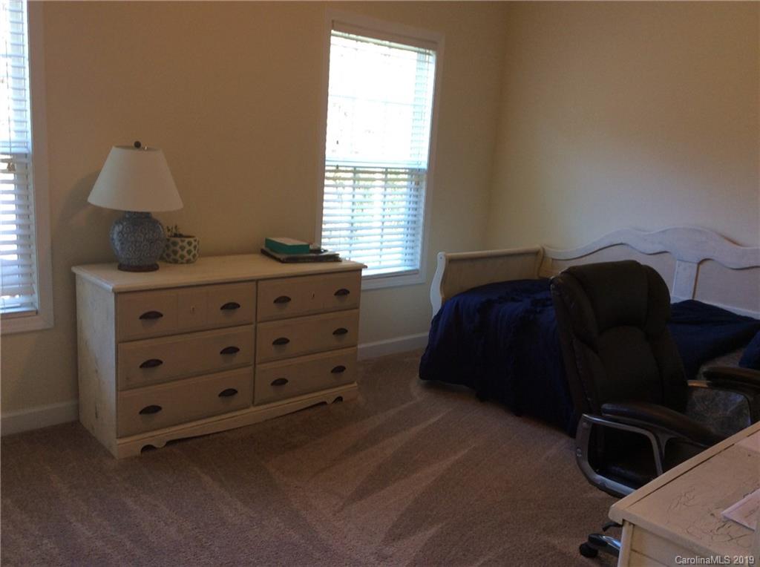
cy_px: 284
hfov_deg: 56.9
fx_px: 701
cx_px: 380
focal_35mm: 32
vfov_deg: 44.0
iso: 50
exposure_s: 1/24
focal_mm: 3.3
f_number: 2.4
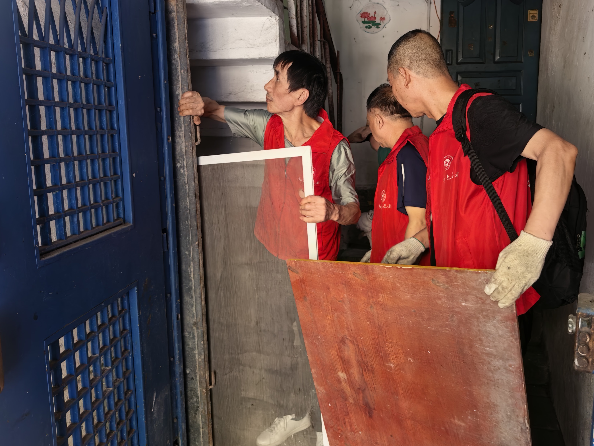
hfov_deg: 59.9
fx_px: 515
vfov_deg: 46.8
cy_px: 218
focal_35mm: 30
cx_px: 311
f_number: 1.4
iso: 1600
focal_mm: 6.98
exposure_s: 1/163
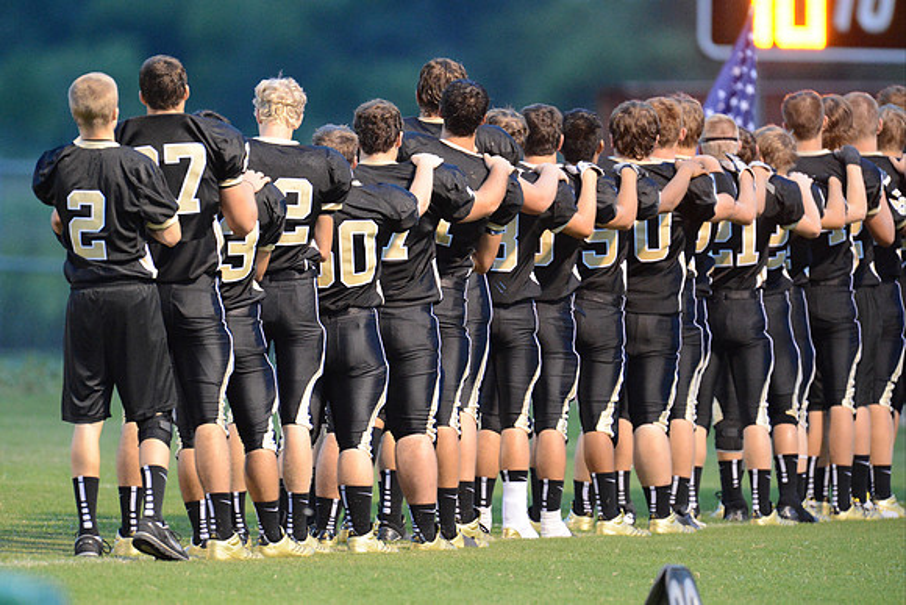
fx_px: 13844
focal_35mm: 550
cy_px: 302
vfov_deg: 2.5
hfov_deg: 3.7
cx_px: 453
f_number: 4
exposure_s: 1/200
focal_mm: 550
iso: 8000
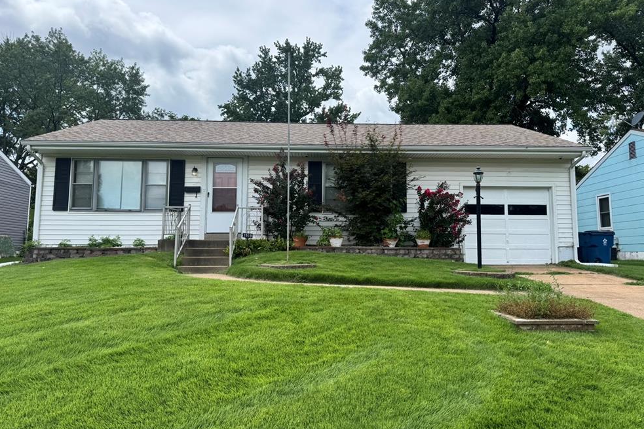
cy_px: 204
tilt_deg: +5.4
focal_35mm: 26
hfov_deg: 69.4
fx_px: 465
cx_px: 324
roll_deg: -0.3
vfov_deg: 49.5
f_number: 1.78
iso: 80
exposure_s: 1/3247
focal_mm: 6.76
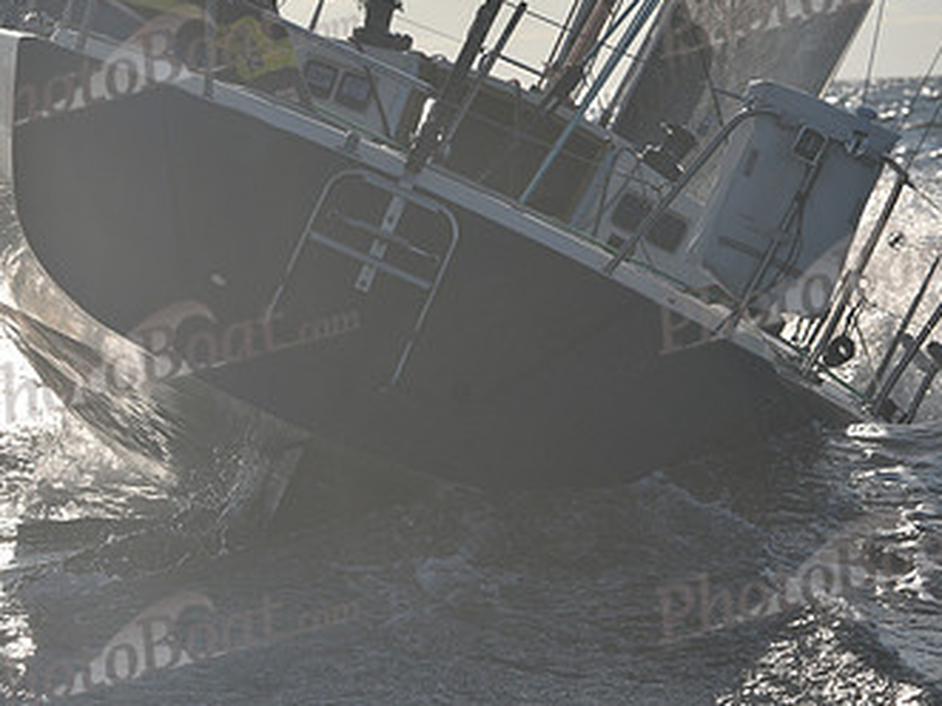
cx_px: 509
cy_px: 172
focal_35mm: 219
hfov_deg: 9.0
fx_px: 5957
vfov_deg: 6.8
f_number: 10
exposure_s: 1/800
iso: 250
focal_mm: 130
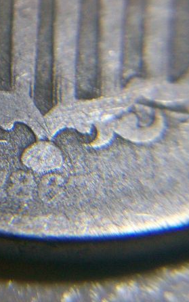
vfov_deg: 13.6
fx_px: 1268
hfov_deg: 8.5
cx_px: 33
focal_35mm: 154
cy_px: 151
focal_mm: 18
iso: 160
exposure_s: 1/110
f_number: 4.8
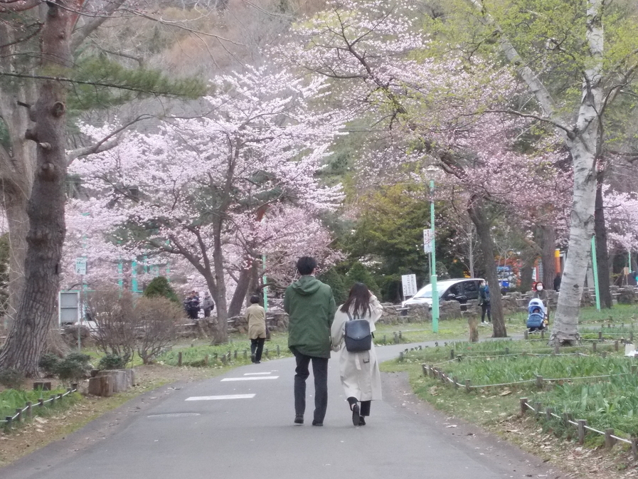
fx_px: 2120
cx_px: 324
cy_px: 162
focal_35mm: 115
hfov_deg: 17.1
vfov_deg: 12.9
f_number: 6.3
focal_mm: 15.4
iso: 500
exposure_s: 1/250
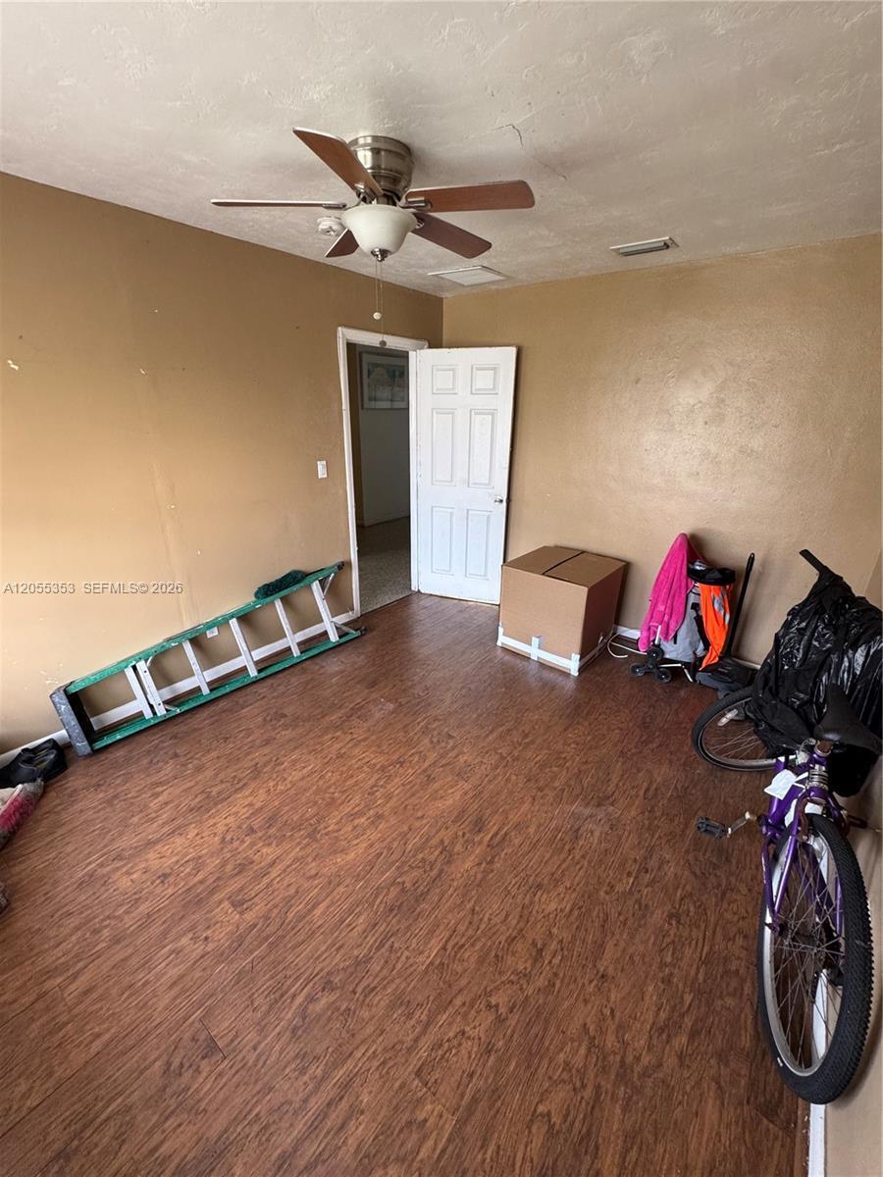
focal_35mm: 14
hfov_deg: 85.7
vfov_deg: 102.1
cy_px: 588
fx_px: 476
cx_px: 442
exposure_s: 1/99
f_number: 2.2
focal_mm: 2.22
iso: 250
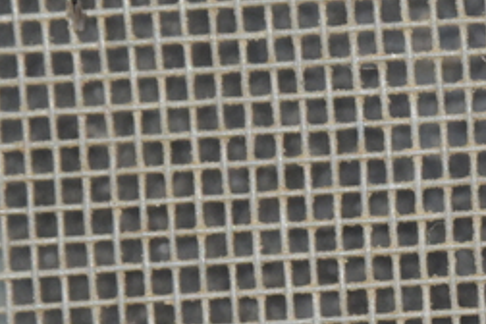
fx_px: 10786
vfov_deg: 1.7
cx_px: 725
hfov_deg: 2.6
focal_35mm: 799
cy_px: 339
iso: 1250
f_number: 20
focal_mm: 140
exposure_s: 1/60
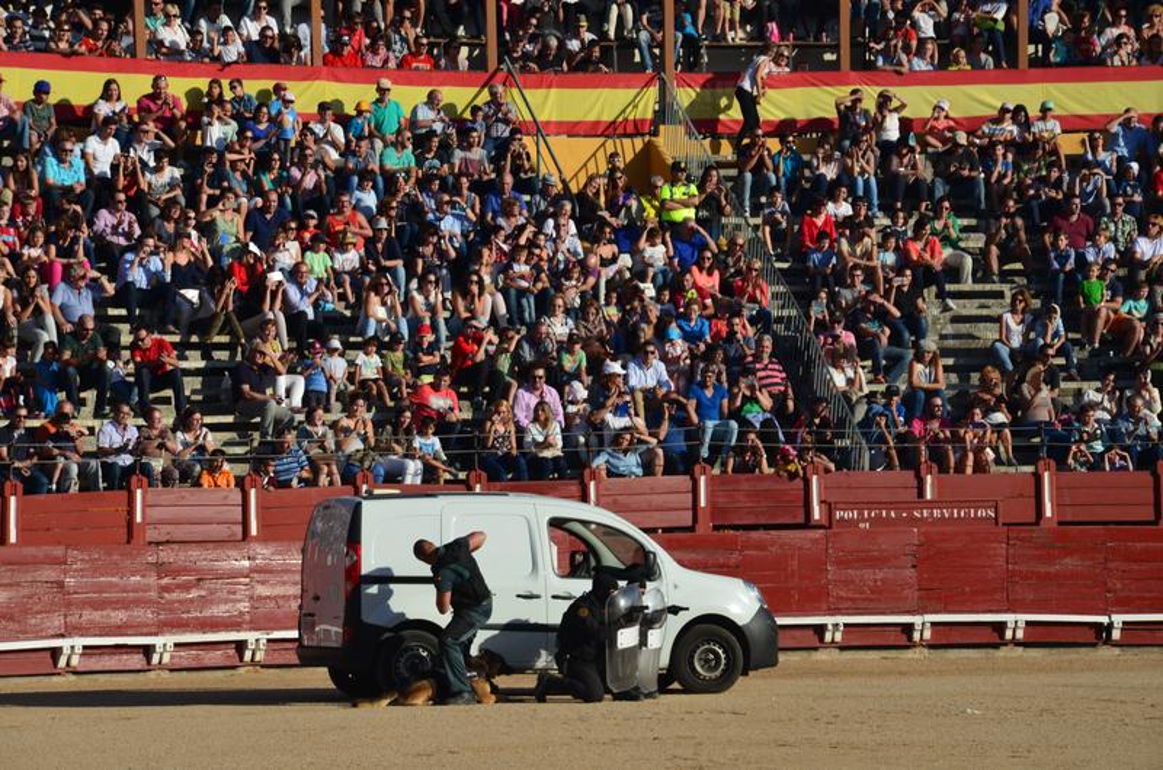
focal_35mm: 158
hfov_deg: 13.1
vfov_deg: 8.7
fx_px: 5078
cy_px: 385
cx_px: 582
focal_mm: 105
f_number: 10
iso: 250
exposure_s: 1/250
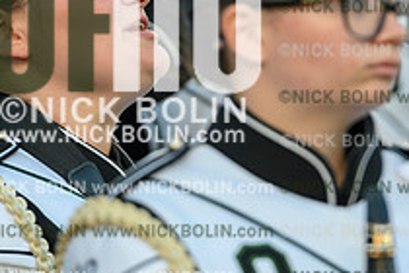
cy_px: 52
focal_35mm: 553
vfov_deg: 2.5
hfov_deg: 3.7
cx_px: 123
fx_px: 6282
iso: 160
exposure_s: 1/125
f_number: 4
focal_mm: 200
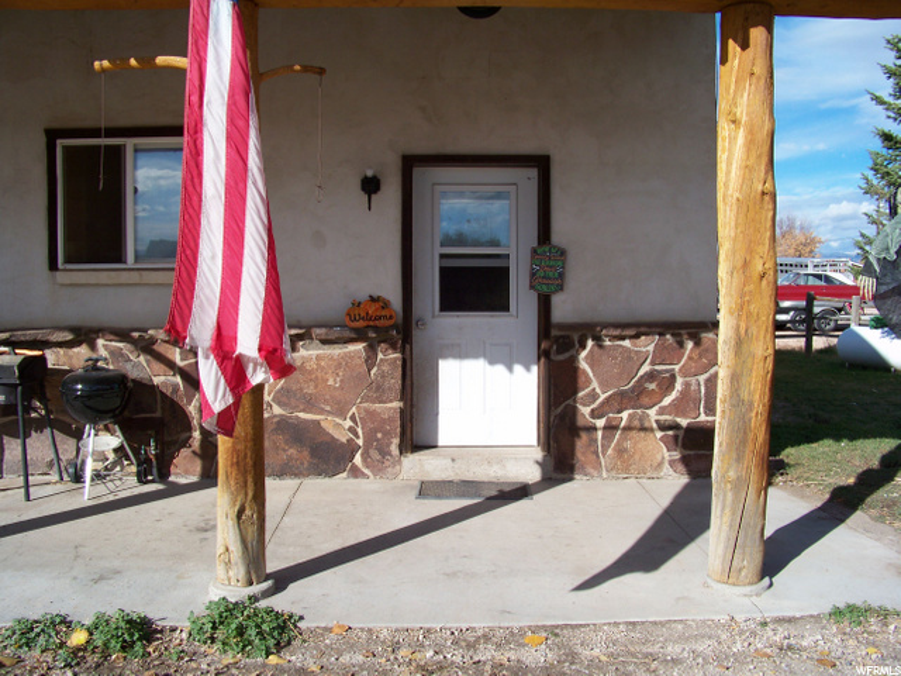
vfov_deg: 42.9
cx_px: 450
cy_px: 338
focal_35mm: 33
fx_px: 859
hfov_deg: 55.4
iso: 64
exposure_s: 1/500
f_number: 4
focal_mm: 5.85
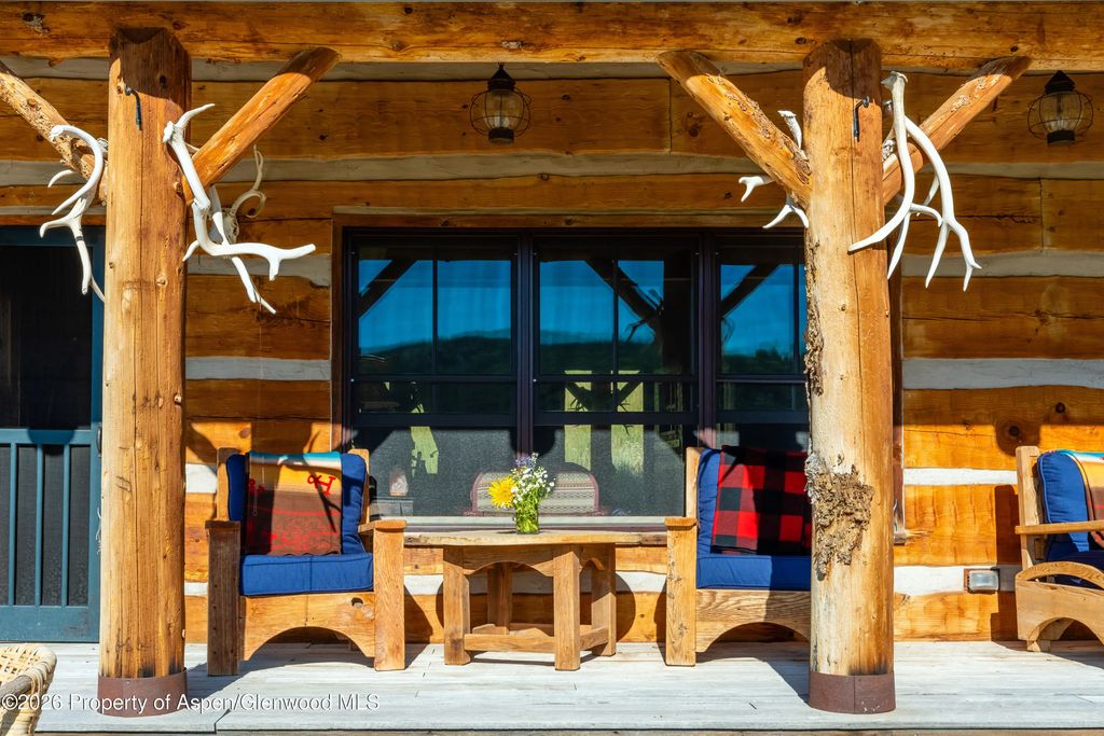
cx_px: 552
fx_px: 1282
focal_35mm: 42
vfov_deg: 32.0
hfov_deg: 46.6
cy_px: 368
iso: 400
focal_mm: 41.8
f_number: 11
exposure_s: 1/6400
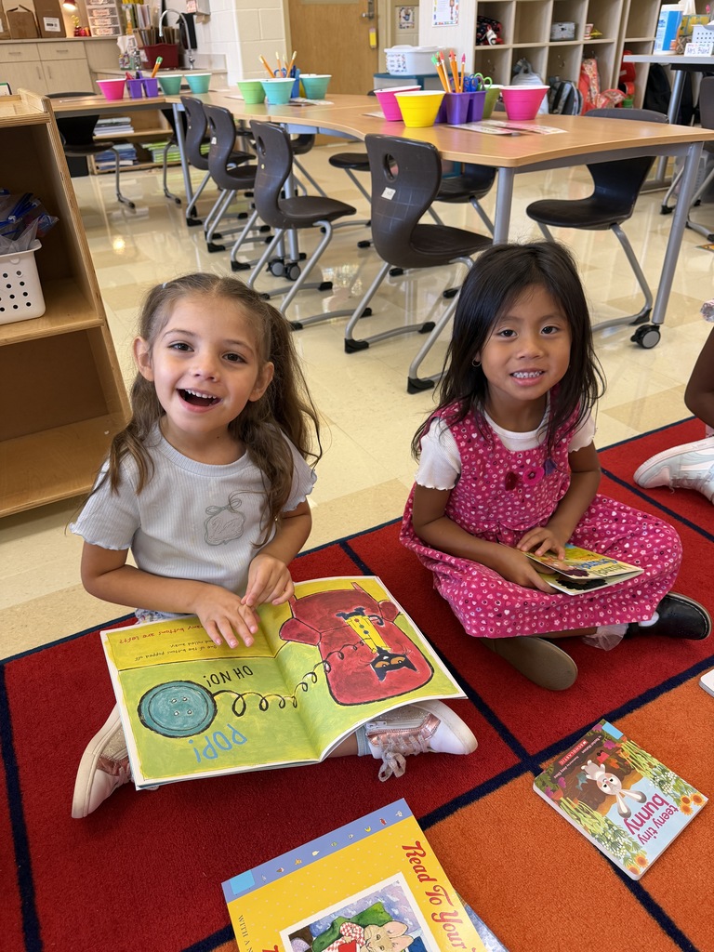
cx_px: 357
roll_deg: +2.5
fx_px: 660
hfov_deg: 56.8
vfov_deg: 71.6
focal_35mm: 24
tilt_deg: -33.0
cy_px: 476
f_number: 1.78
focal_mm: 6.76
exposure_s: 1/60
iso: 200
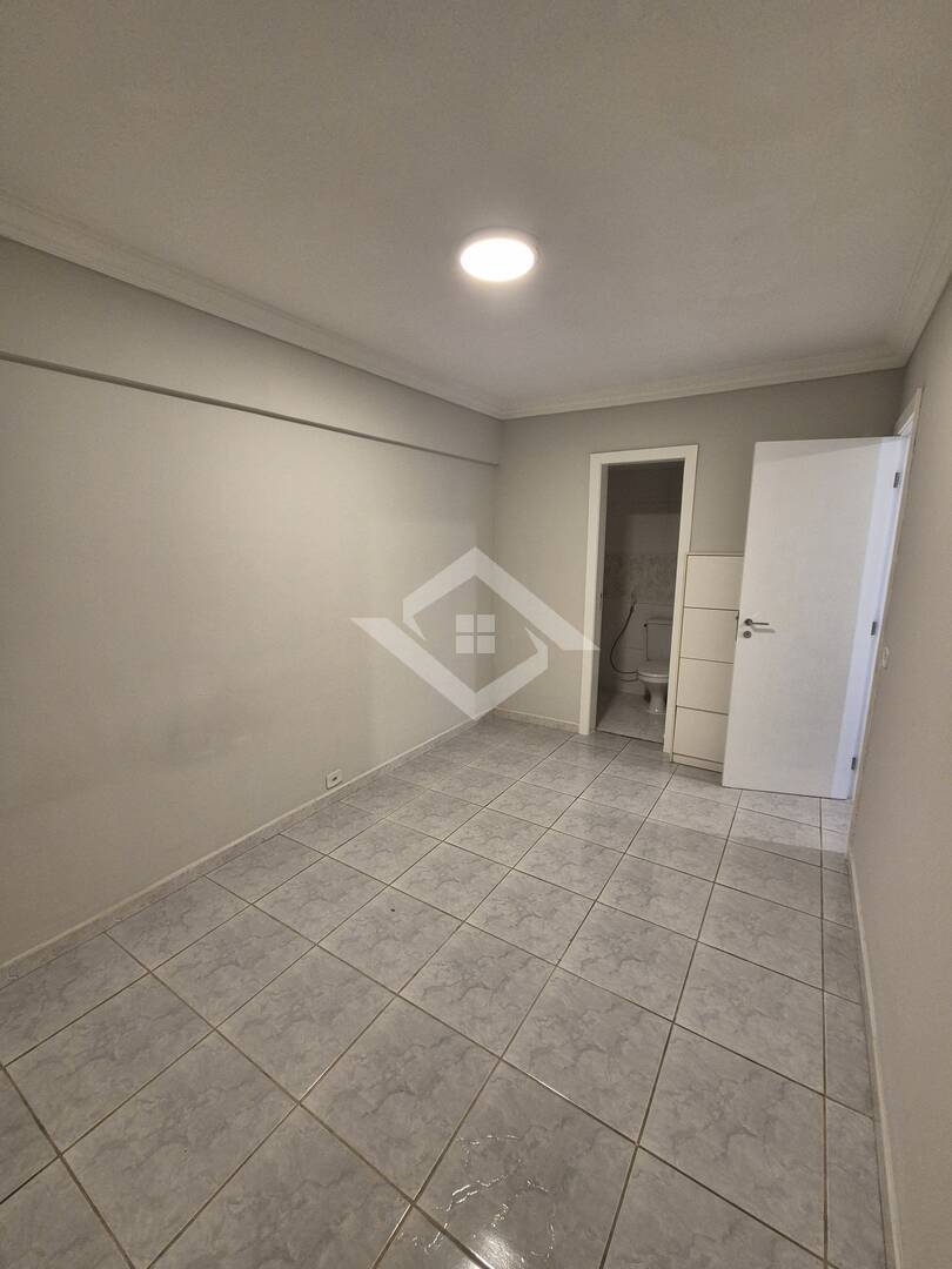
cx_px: 476
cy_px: 634
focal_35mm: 13
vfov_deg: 106.2
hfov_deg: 89.9
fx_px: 477
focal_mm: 2.2
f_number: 2.2
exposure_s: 1/60
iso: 320
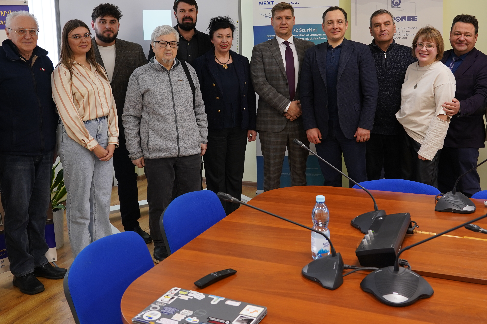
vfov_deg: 34.8
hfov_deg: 50.7
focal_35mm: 38
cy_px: 111
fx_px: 514
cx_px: 246
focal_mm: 24
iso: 640
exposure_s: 1/30
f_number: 5
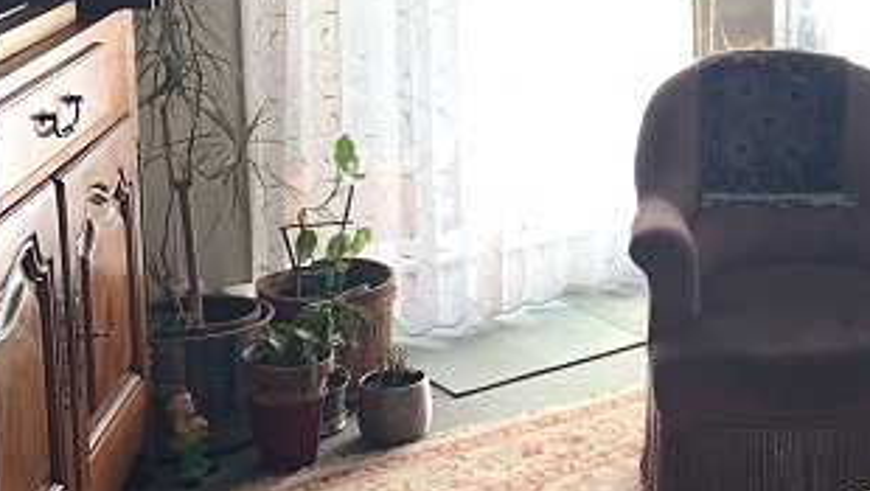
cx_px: 993
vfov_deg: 16.3
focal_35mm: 73
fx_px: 1685
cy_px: 39
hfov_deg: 26.3
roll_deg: -1.2
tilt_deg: -10.4
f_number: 1.8
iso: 100
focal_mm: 4.25
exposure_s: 1/119
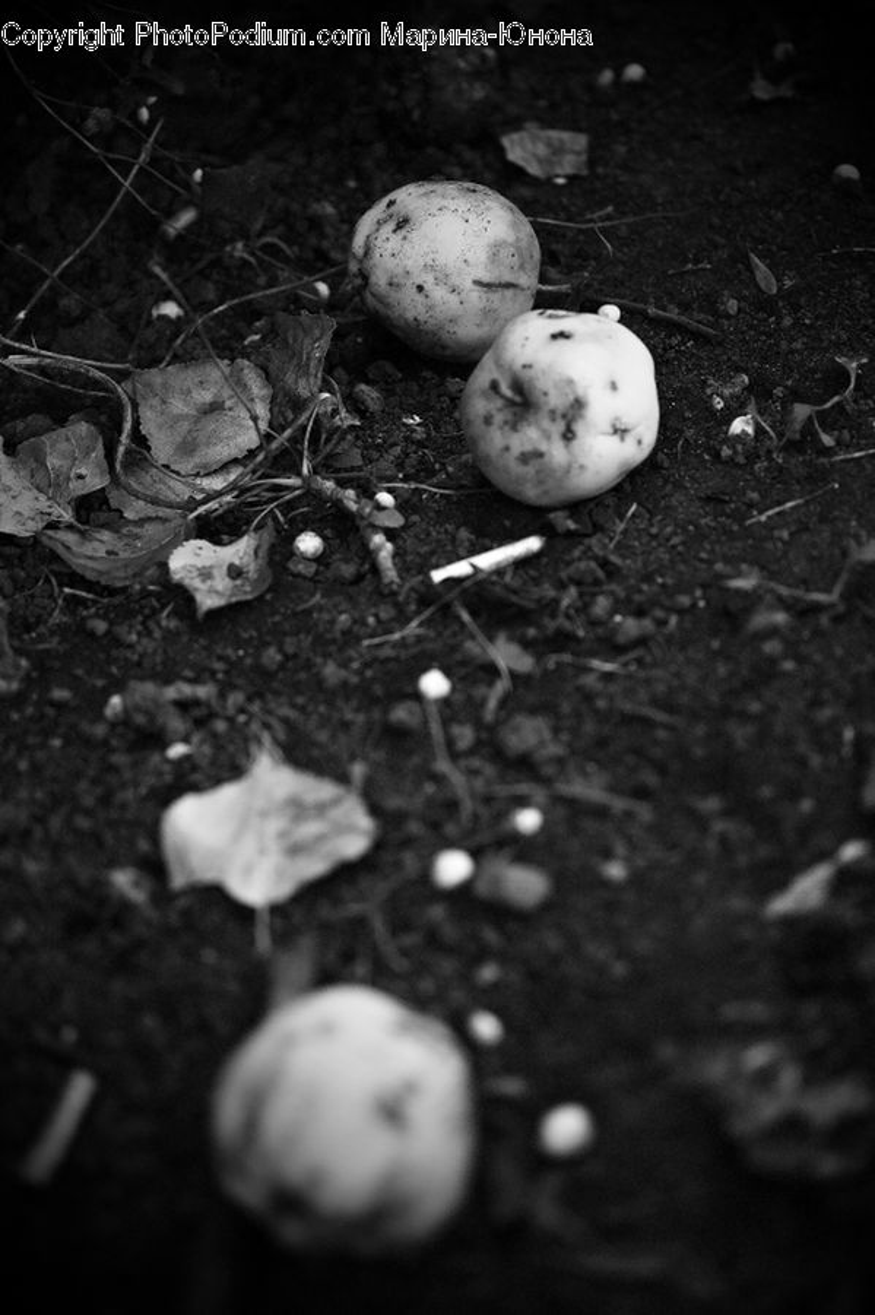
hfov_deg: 18.2
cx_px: 438
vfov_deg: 27.0
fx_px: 2737
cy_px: 658
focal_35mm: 75
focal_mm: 50
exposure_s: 1/125
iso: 250
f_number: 2.8
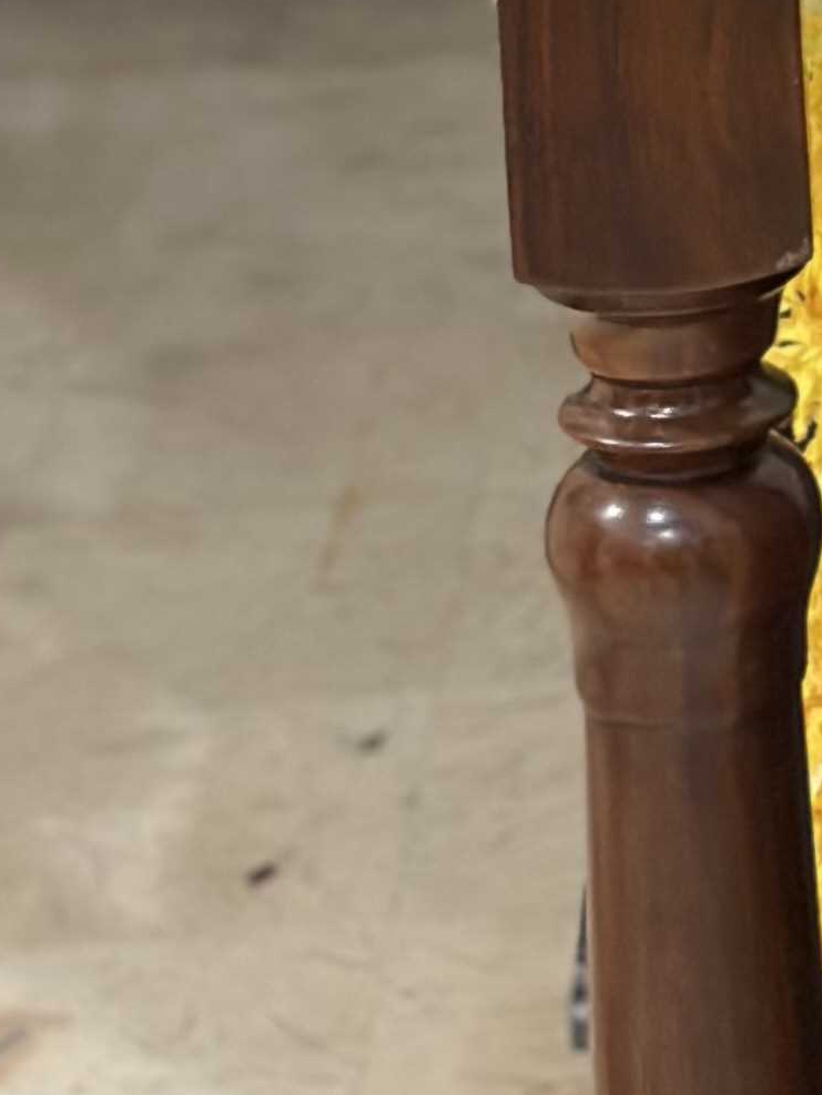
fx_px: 6202
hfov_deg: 7.4
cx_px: 1383
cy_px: -1005
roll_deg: +2.2
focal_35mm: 196
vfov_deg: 9.5
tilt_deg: -8.7
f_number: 1.78
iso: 320
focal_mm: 6.86
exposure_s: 1/50
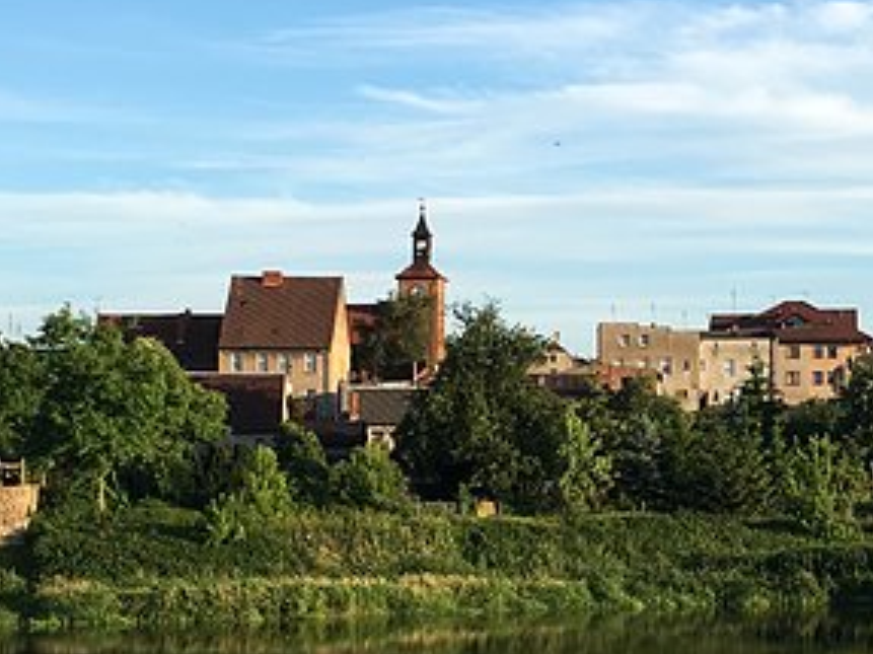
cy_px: 397
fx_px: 2294
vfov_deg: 16.2
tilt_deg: +1.3
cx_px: 712
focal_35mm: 91
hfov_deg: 21.3
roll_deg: -0.4
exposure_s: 1/712
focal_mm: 4.15
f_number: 2.2
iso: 25
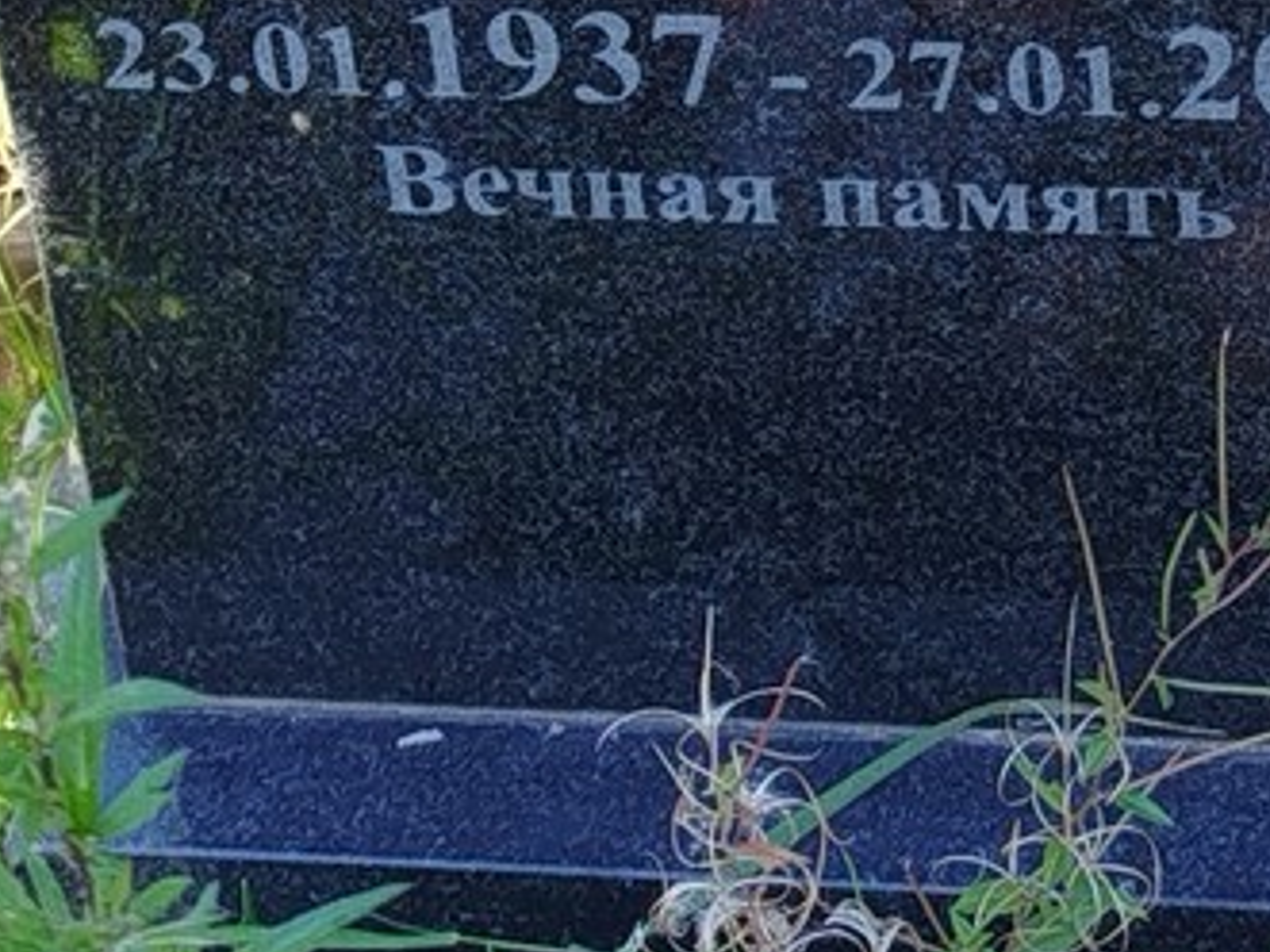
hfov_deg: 12.2
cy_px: -169
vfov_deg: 9.1
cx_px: 859
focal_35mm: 162
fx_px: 5941
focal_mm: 5.31
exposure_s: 1/145
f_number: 1.7
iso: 50
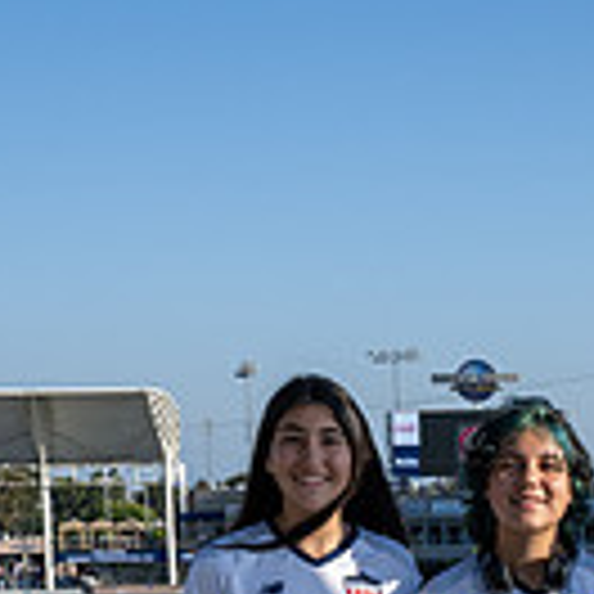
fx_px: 2000
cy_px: 756
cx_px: 653
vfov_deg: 16.1
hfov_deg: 16.4
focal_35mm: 103
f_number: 8
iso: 110
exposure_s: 1/400
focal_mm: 24
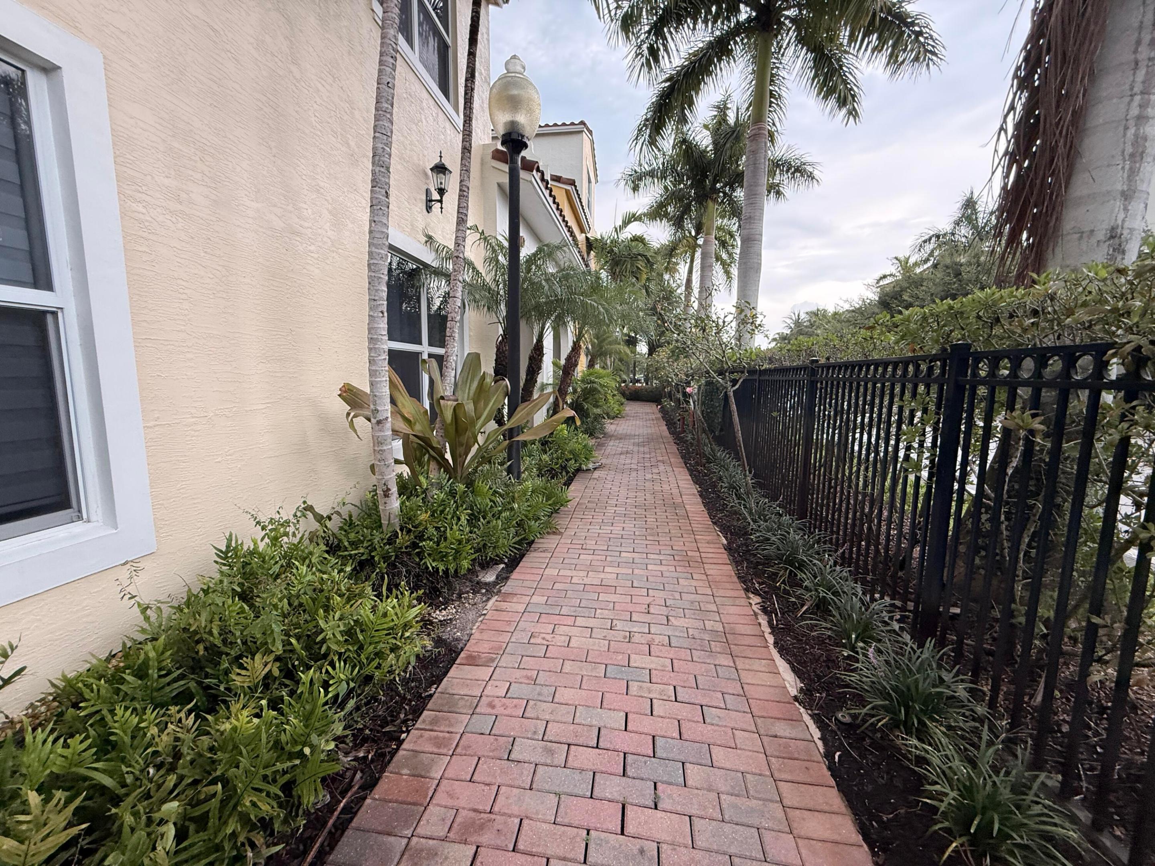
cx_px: 578
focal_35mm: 14
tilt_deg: -6.6
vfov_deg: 85.7
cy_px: 433
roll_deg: -0.3
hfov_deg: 102.1
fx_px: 467
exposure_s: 1/99
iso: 200
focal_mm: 2.22
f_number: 2.2
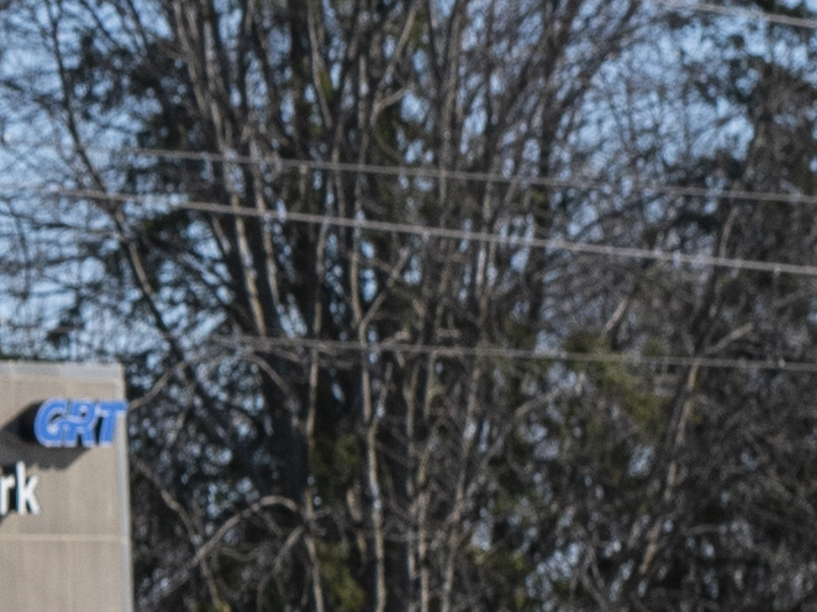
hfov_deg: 4.7
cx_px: -1527
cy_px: 737
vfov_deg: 3.6
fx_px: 9604
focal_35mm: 407
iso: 400
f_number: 7.1
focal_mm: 50
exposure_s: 1/1250
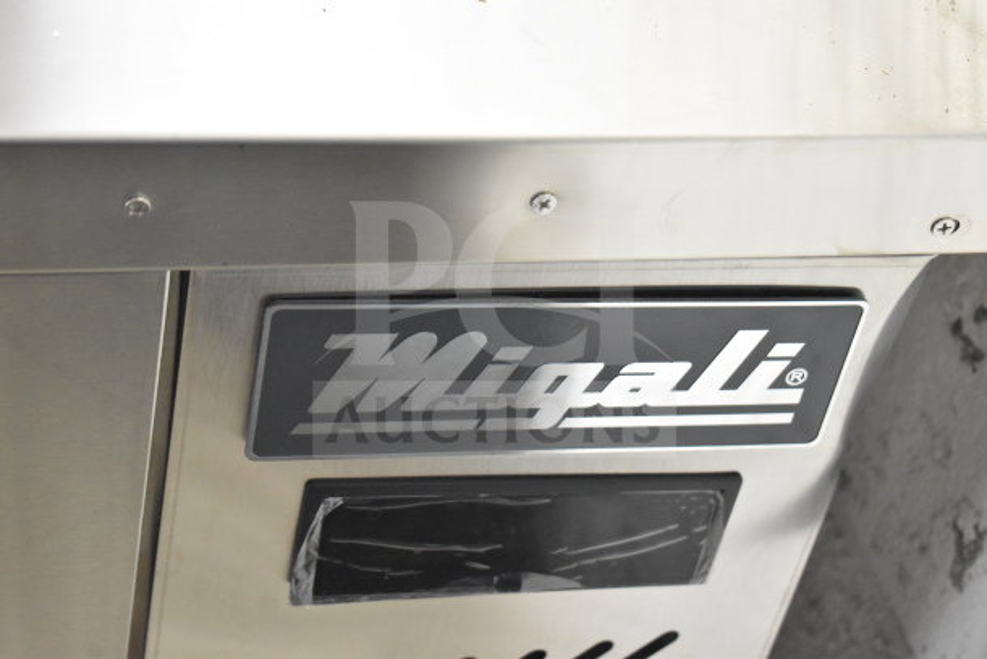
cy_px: 330
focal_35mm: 82
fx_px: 2262
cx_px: 494
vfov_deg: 16.6
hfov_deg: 24.6
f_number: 6.3
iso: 6400
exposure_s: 1/160
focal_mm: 55
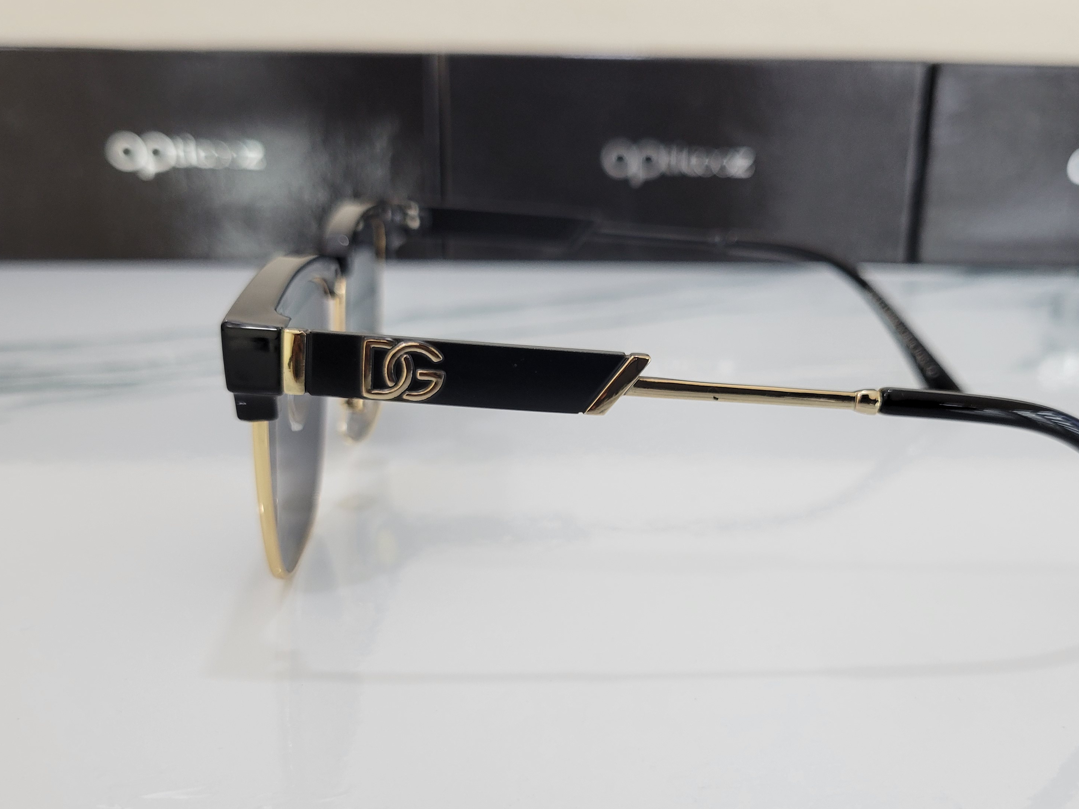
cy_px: 503
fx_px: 1122
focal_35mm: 36
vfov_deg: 39.4
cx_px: 608
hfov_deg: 51.2
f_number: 1.8
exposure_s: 1/100
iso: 125
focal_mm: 5.4
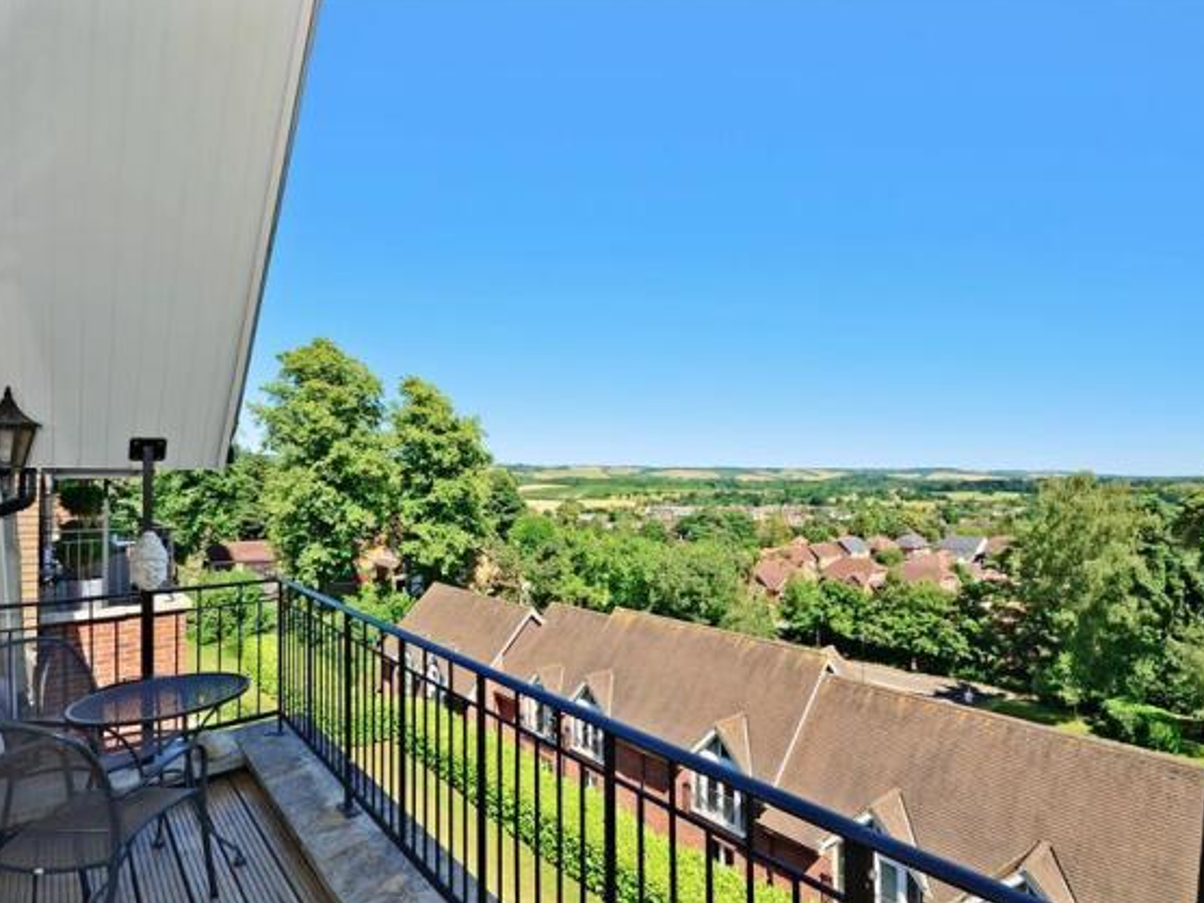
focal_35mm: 17
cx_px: 628
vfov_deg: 74.7
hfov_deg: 91.0
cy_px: 464
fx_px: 591
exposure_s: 1/200
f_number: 8
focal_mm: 10
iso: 200
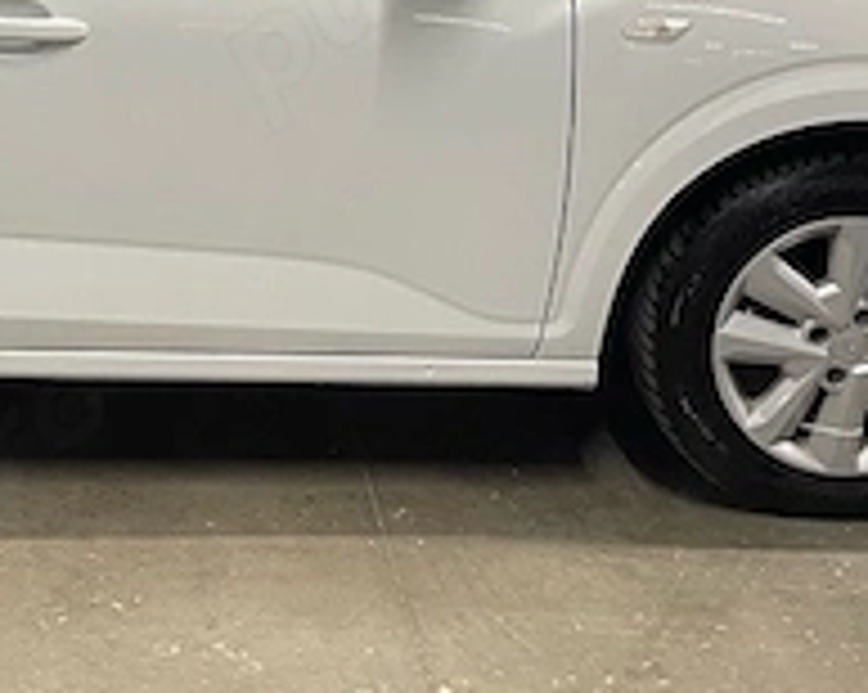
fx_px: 1950
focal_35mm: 76
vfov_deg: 19.2
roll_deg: +0.5
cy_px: -99
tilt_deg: -10.1
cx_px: -4
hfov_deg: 24.0
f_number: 1.6
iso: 160
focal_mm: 5.1
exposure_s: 1/50
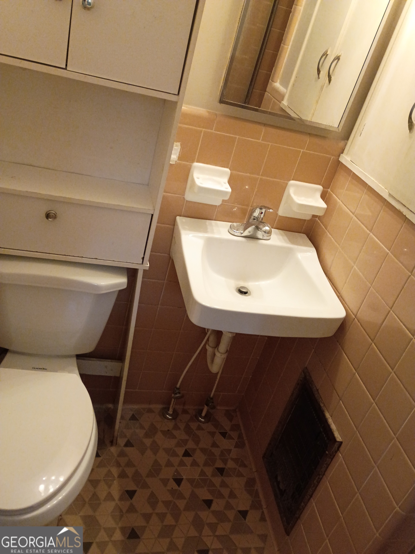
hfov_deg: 48.2
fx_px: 464
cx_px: 208
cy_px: 277
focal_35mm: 29
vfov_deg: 61.7
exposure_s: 1/60
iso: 911
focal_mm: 4.27
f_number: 1.8
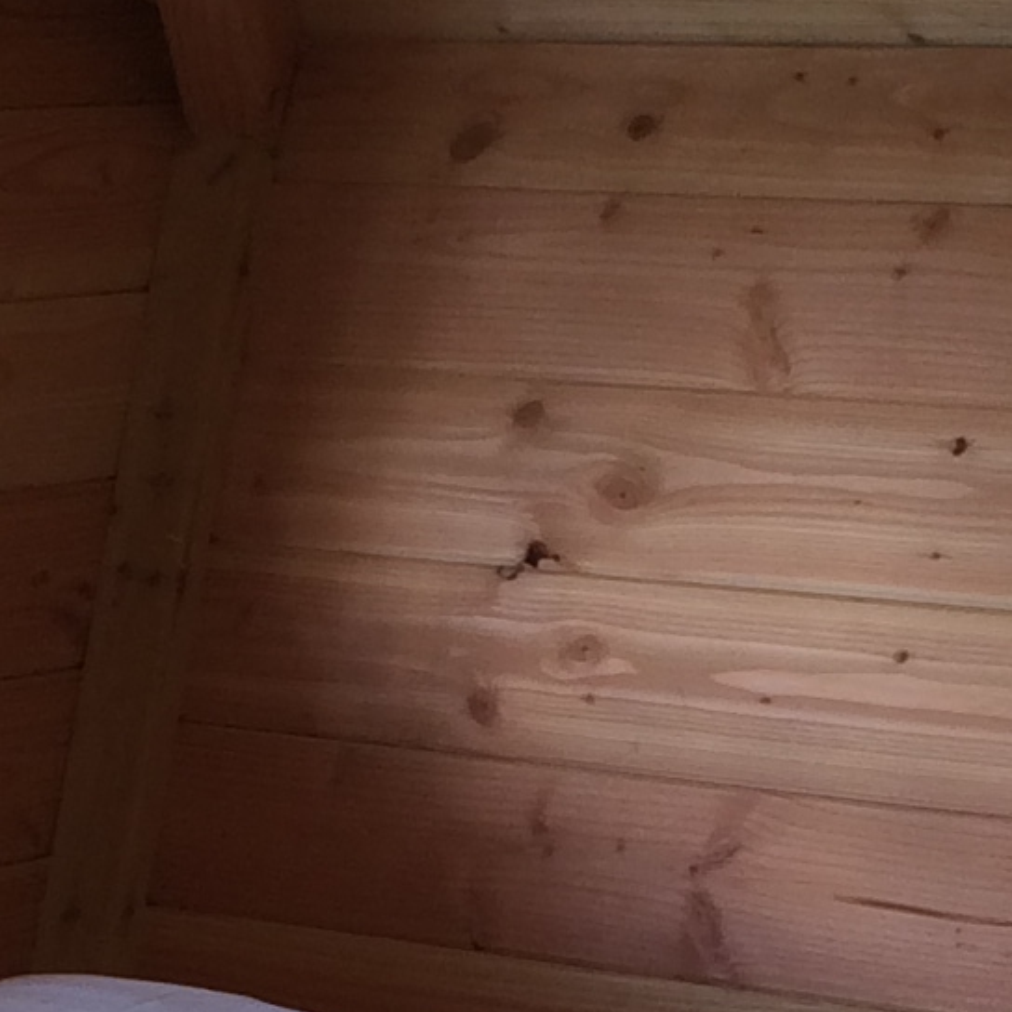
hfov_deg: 11.0
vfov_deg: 10.9
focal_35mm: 159
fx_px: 5259
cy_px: 1064
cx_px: 283
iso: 40
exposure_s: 1/30
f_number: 2.2
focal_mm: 4.12
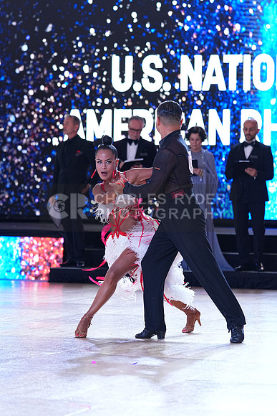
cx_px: 138
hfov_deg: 9.7
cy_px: 208
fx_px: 1626
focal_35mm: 141
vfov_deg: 14.5
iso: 1600
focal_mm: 141
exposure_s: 1/400
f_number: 4
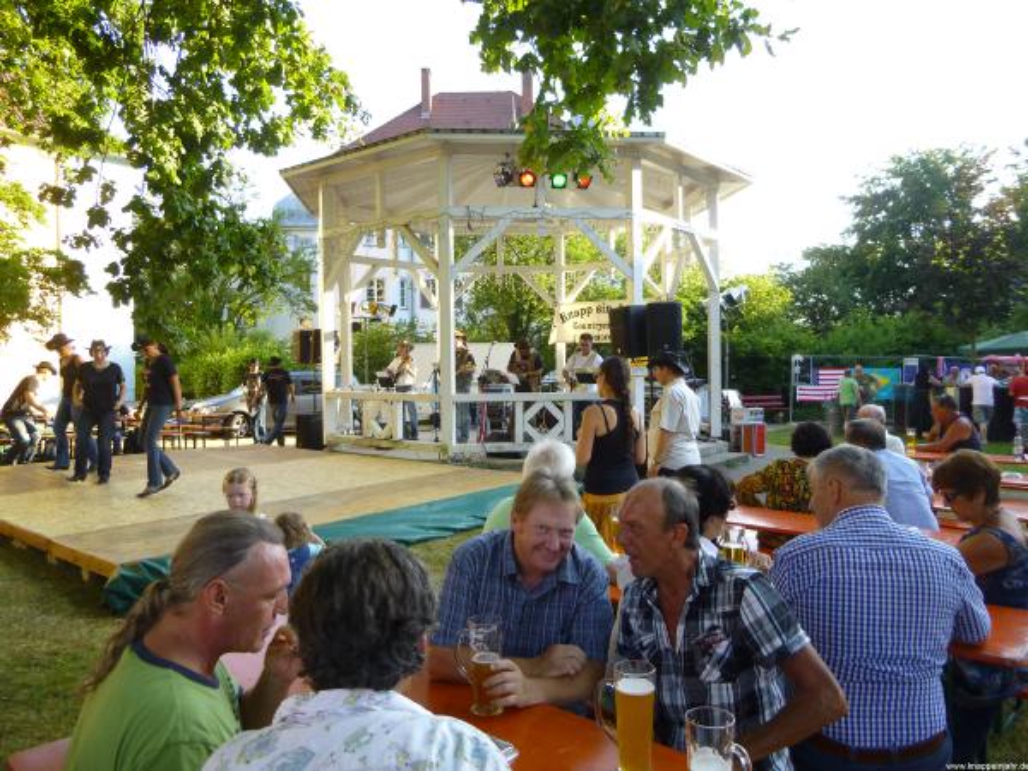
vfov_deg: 54.9
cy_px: 386
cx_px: 514
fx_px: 742
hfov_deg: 69.4
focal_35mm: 25
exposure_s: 1/100
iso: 100
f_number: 3.1
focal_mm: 4.5
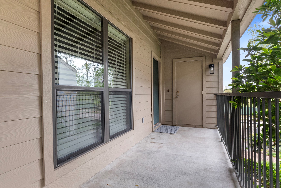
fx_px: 156
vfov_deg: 61.9
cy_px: 94
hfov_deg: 84.0
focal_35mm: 20
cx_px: 140
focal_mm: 13.4
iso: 800
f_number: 9
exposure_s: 1/60
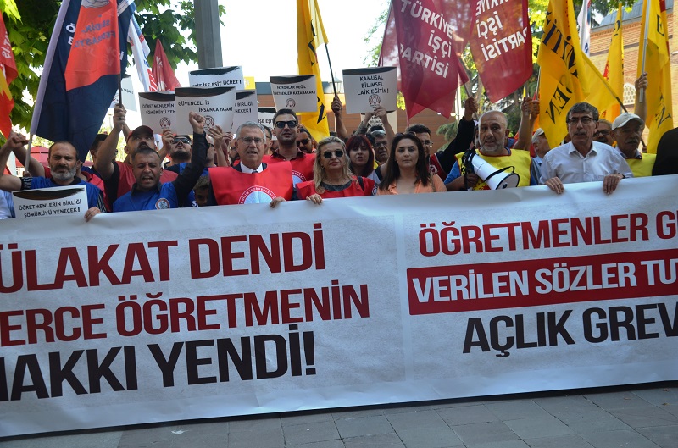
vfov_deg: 31.7
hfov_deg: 46.5
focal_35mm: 42
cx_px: 339
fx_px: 789
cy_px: 224
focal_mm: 28
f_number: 5.6
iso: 220
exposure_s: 1/125
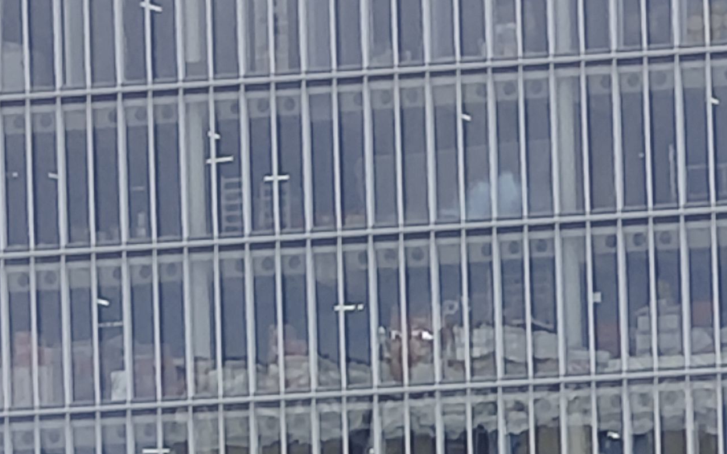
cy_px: 246
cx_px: 364
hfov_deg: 25.8
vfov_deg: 16.3
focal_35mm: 80
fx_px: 1585
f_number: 2
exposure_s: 1/552
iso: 50
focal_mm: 7.06
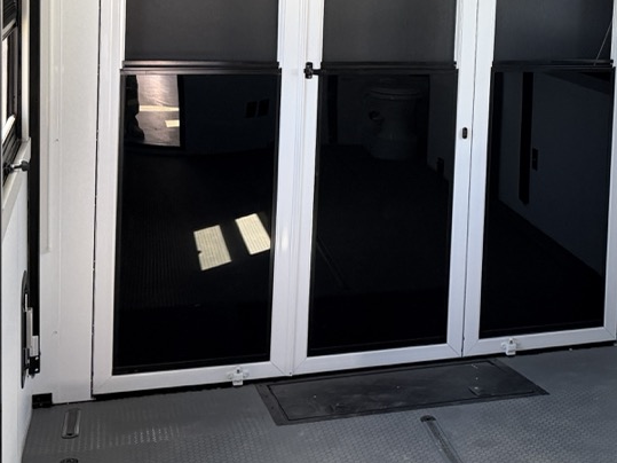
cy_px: 9
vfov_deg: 24.6
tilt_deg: -2.8
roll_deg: -1.1
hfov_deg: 33.1
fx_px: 1016
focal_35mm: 57
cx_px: 472
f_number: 1.78
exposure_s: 1/60
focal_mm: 6.76
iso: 320
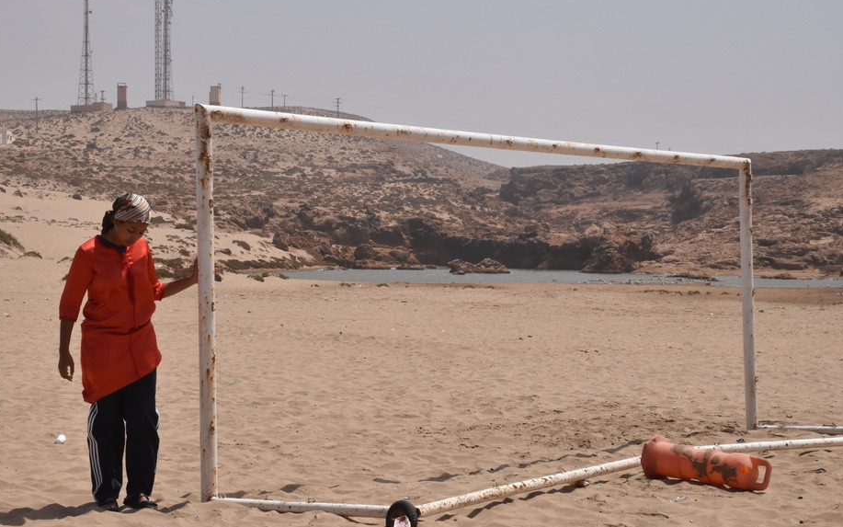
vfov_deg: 17.2
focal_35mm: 76
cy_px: 278
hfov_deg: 27.1
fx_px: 1746
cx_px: 360
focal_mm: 42
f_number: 18
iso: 800
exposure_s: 1/1000
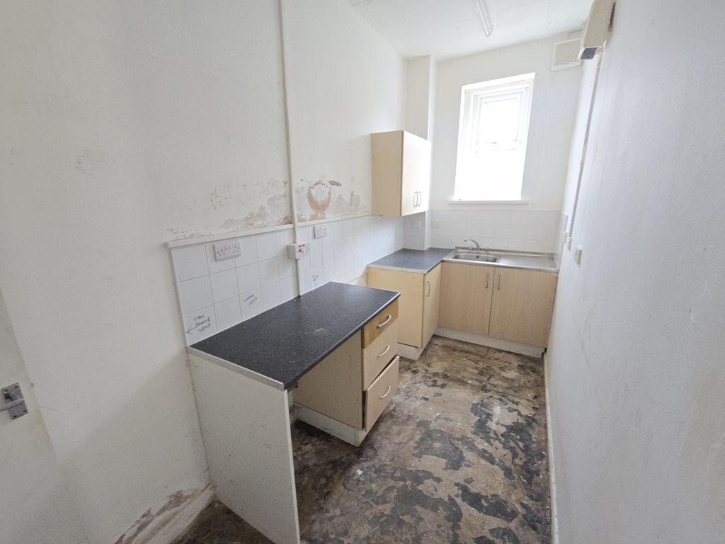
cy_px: 272
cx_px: 362
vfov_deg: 89.9
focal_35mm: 13
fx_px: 272
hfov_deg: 106.2
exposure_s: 1/60
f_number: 2.2
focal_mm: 2.2
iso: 125
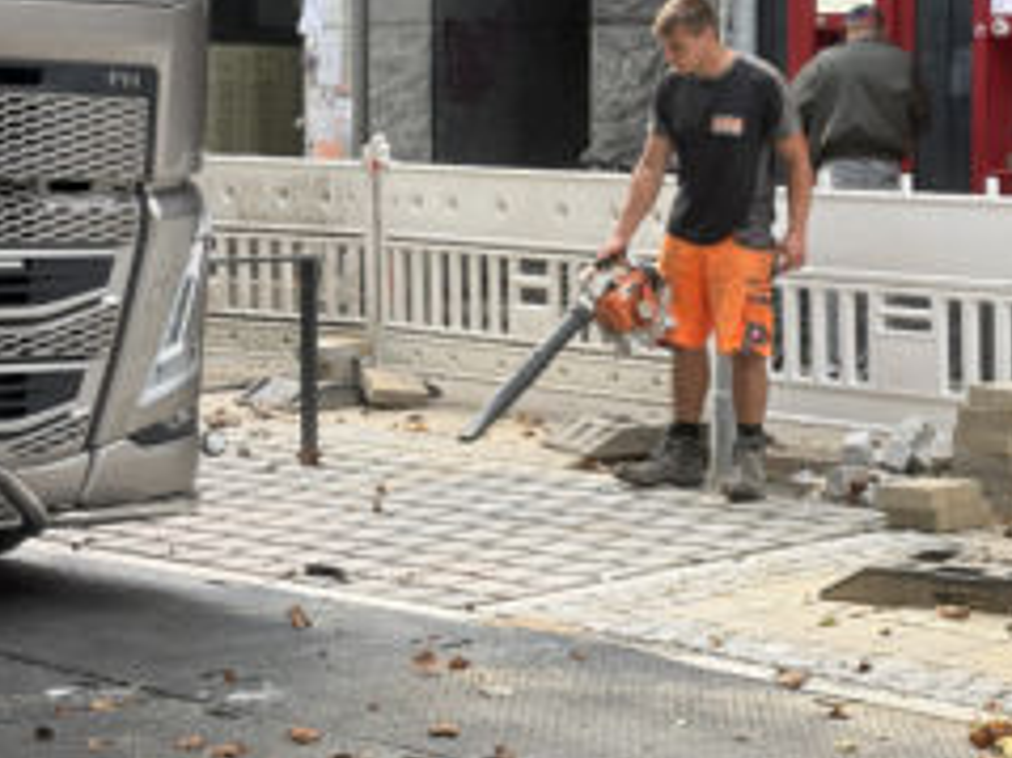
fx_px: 3185
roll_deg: -1.6
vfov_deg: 13.5
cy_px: 235
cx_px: 707
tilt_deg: -2.4
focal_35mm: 109
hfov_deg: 18.0
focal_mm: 5.96
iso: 32
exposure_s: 1/377
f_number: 1.6
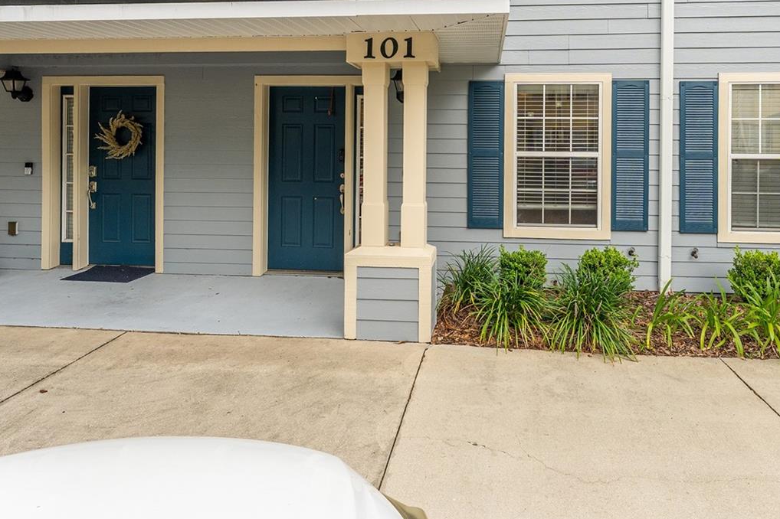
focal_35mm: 22
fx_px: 476
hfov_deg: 77.9
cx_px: 460
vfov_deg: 54.8
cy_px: 136
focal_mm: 14
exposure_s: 1/200
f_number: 7.1
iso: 400
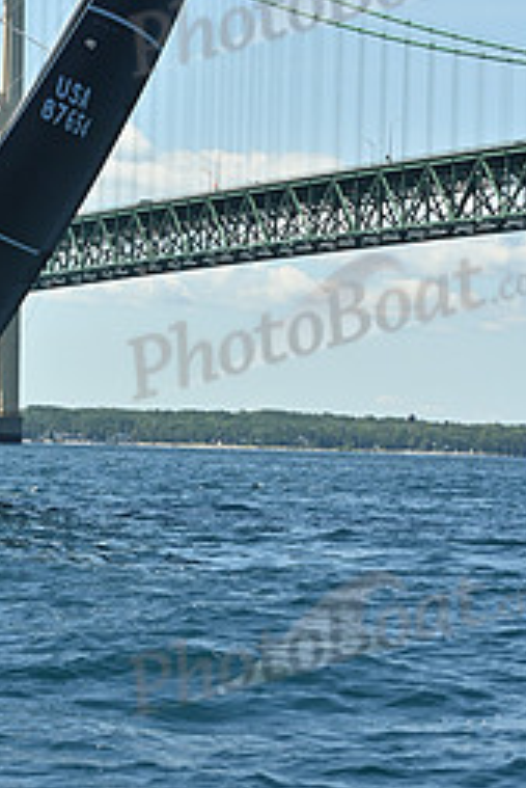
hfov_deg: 7.3
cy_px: 202
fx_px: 4114
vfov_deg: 10.9
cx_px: -33
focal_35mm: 188
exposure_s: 1/1000
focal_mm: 82
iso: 320
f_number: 9
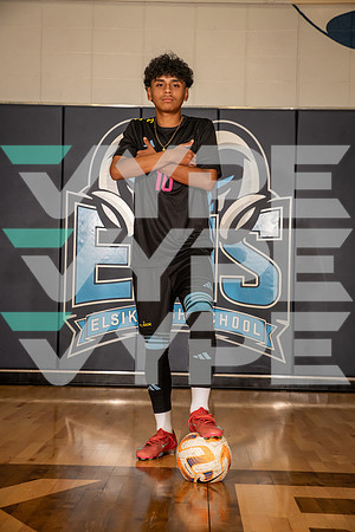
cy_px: 266
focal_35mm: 56
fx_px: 828
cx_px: 178
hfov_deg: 24.2
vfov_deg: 35.6
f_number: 6.3
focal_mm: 56
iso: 800
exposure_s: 1/320
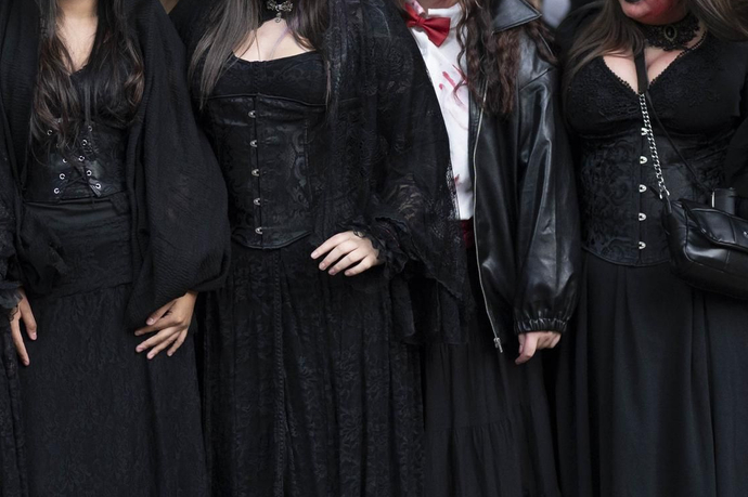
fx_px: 2408
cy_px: 273
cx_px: 308
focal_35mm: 116
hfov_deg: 17.6
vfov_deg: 11.8
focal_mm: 50
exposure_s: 1/640
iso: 2500
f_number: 2.2
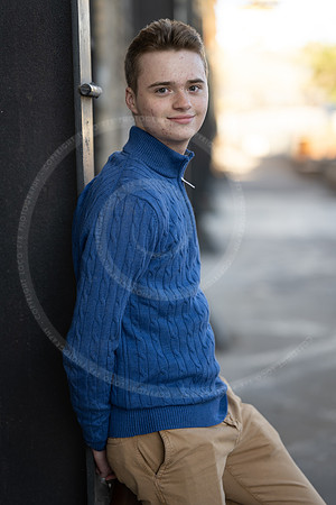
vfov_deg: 23.9
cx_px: 168
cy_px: 252
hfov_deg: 16.1
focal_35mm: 85
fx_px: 1190
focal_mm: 85
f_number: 1.8
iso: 100
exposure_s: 1/250
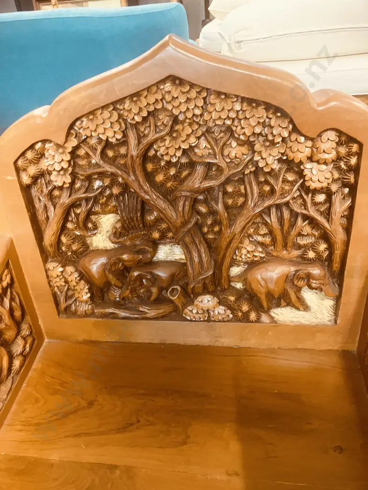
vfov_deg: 63.4
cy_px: 245
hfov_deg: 49.7
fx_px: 397
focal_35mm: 28
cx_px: 184
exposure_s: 1/25
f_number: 1.8
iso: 400
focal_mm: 3.99
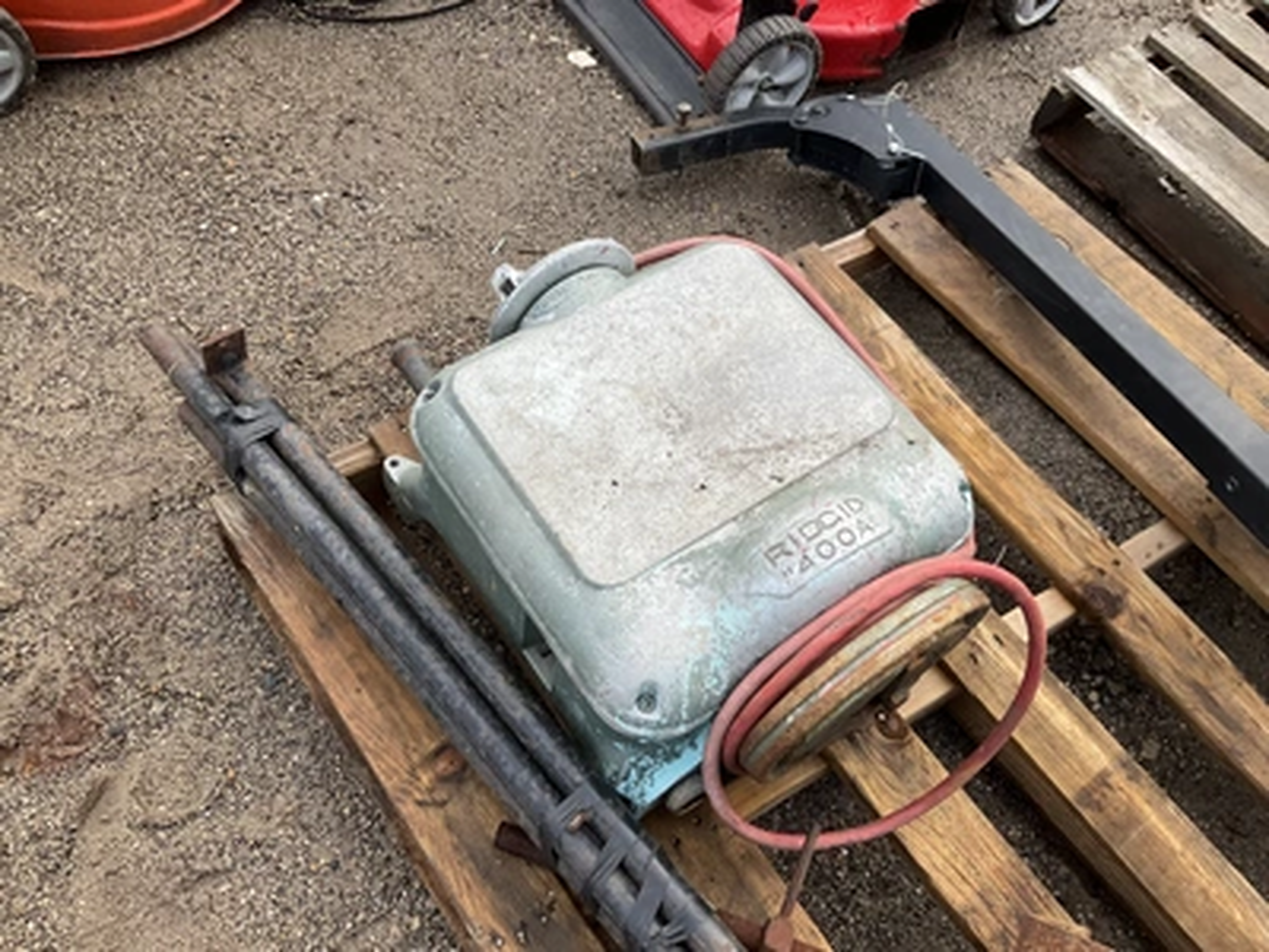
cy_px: 476
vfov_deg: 48.2
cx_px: 634
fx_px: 1063
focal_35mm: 29
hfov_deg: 61.7
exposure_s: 1/265
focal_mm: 3
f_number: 1.8
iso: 25
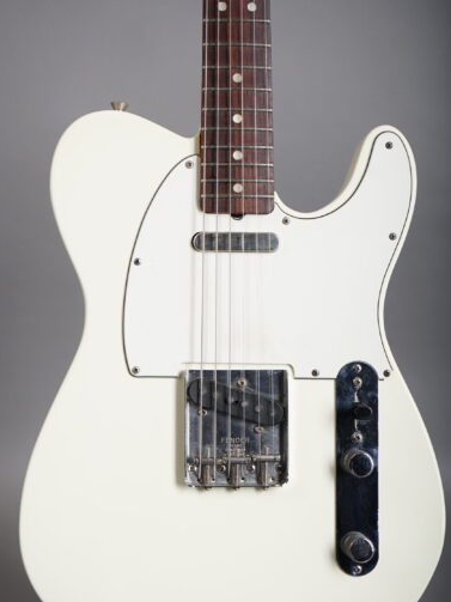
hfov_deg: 19.1
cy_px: 334
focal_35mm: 77
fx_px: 1338
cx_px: 226
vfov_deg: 25.3
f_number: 8
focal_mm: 70
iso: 160
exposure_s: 1/160
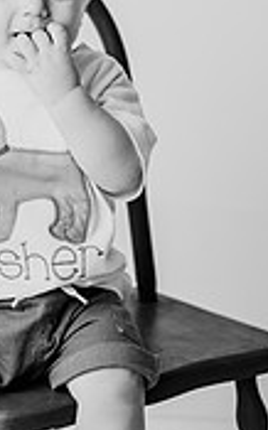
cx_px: 0
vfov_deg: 15.9
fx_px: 1535
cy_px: 135
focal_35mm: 131
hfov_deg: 9.9
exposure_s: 1/160
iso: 100
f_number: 2.5
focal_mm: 50
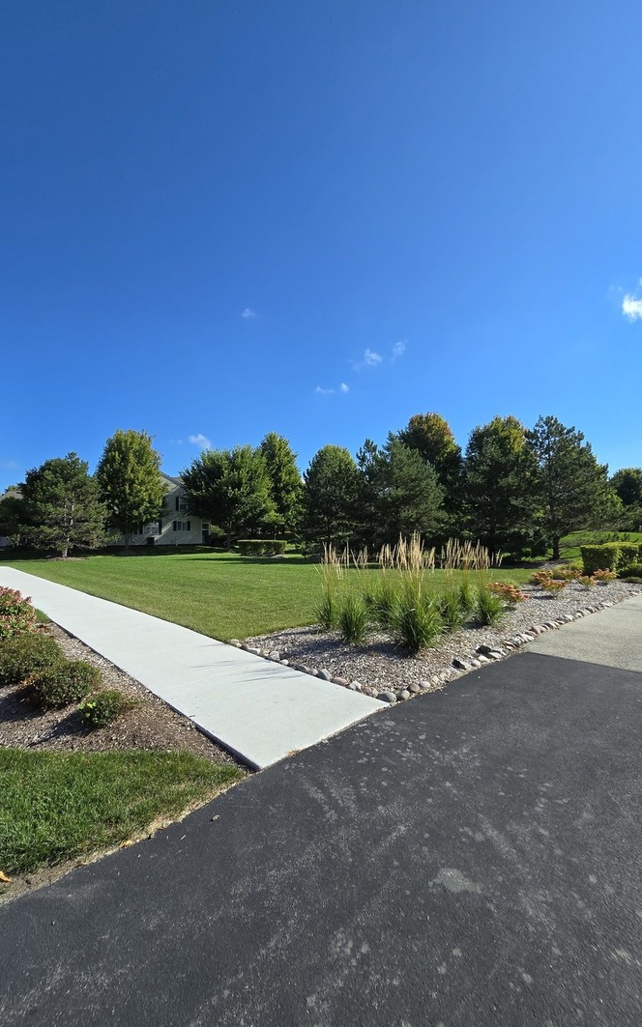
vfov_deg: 105.3
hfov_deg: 78.4
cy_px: 507
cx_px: 289
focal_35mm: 14
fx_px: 392
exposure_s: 1/2145
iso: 50
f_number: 2.2
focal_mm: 2.2
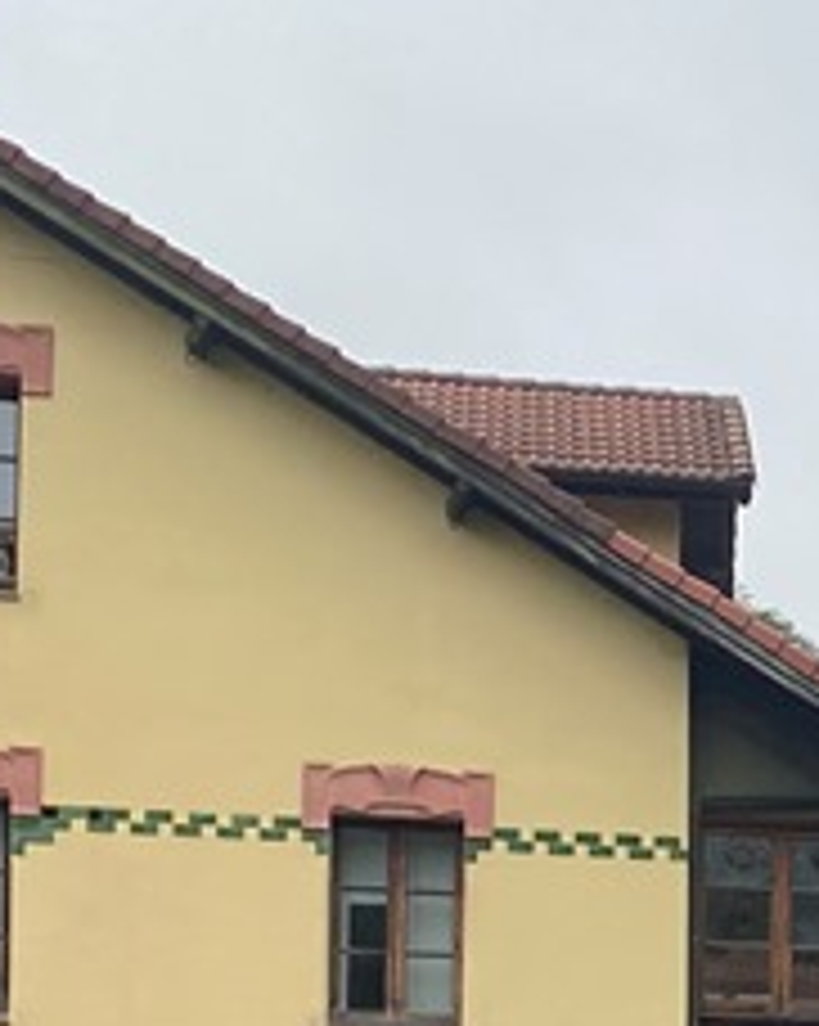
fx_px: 3459
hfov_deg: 11.8
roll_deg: -0.2
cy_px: 1287
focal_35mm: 114
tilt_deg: +3.9
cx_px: 1737
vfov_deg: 16.1
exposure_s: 1/524
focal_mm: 4.25
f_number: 1.8
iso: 32
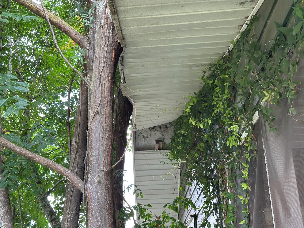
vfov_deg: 30.3
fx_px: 422
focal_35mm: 48
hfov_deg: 39.7
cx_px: 152
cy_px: 114
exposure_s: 1/111
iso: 80
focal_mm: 6.86
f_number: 1.78
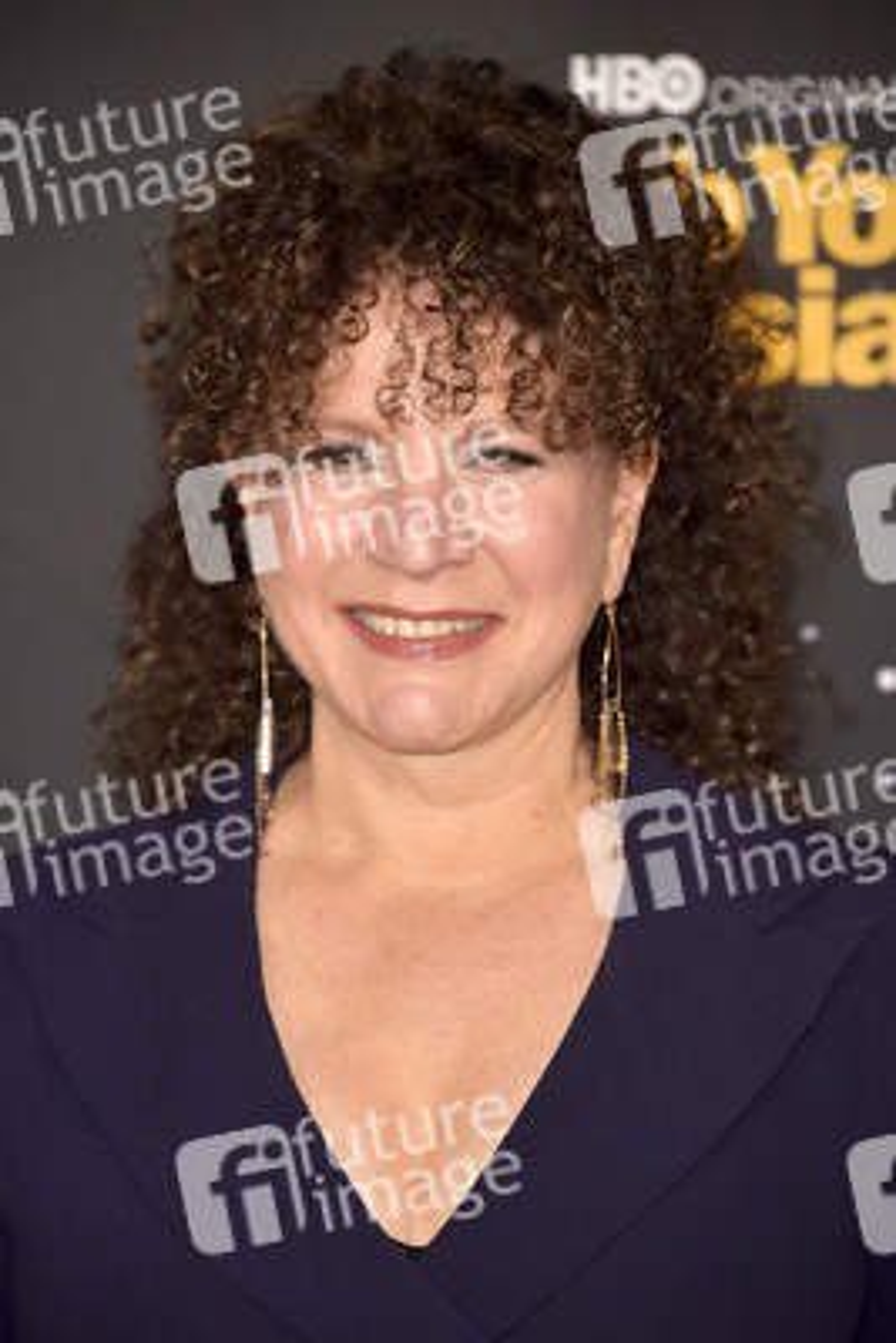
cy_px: 672
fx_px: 8579
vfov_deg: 8.9
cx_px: 448
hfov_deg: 6.0
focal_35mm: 230
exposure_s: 1/250
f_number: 7.1
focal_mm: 230
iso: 400
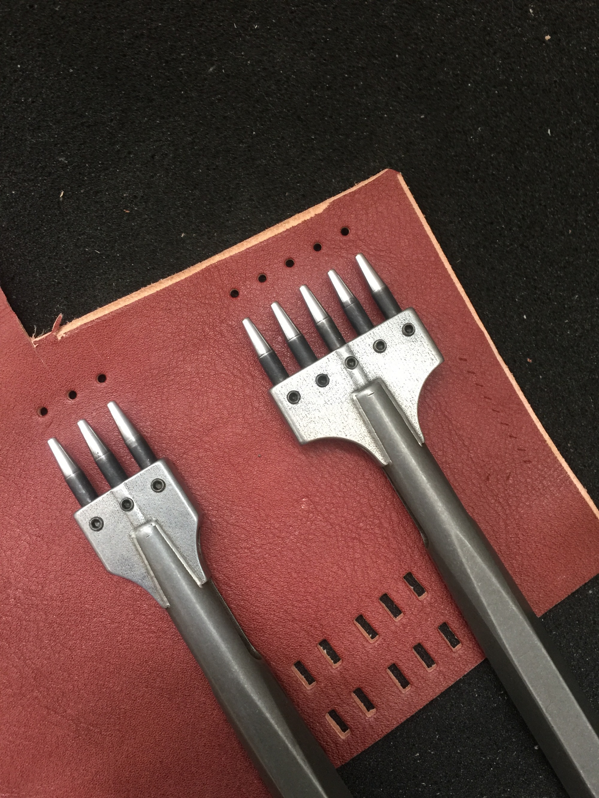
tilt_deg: -85.9
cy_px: 399
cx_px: 300
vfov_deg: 61.7
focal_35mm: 29
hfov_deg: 48.2
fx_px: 669
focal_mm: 4.15
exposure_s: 1/17
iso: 100
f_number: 2.2
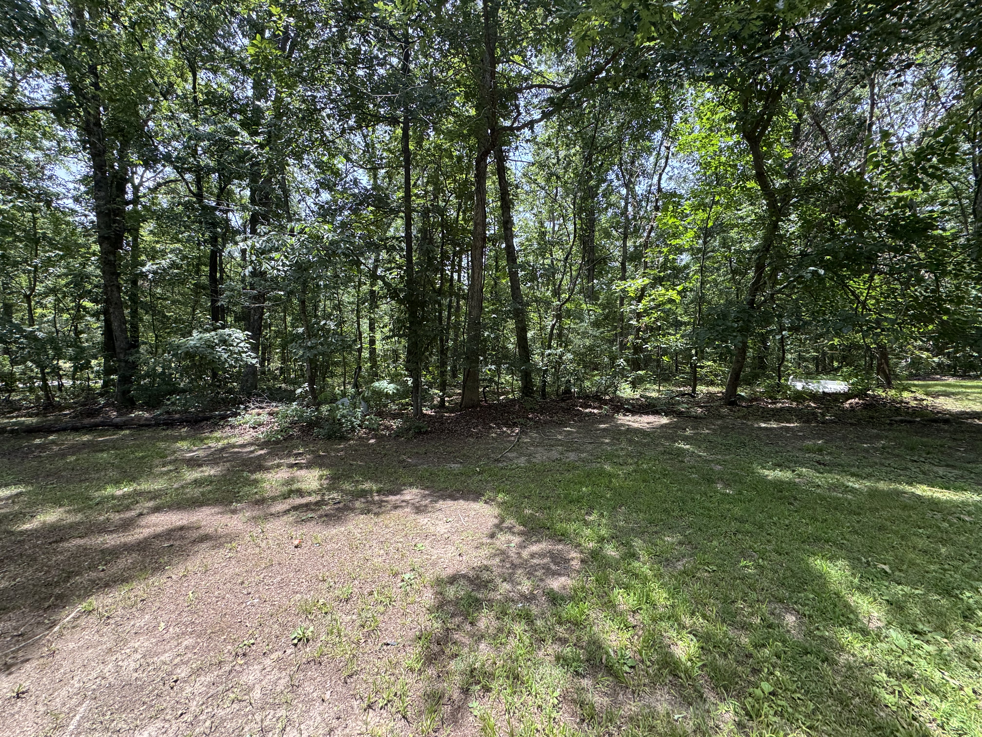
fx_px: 397
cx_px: 491
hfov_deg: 102.1
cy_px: 368
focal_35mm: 14
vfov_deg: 85.7
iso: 40
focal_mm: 2.22
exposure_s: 1/149
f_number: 2.2
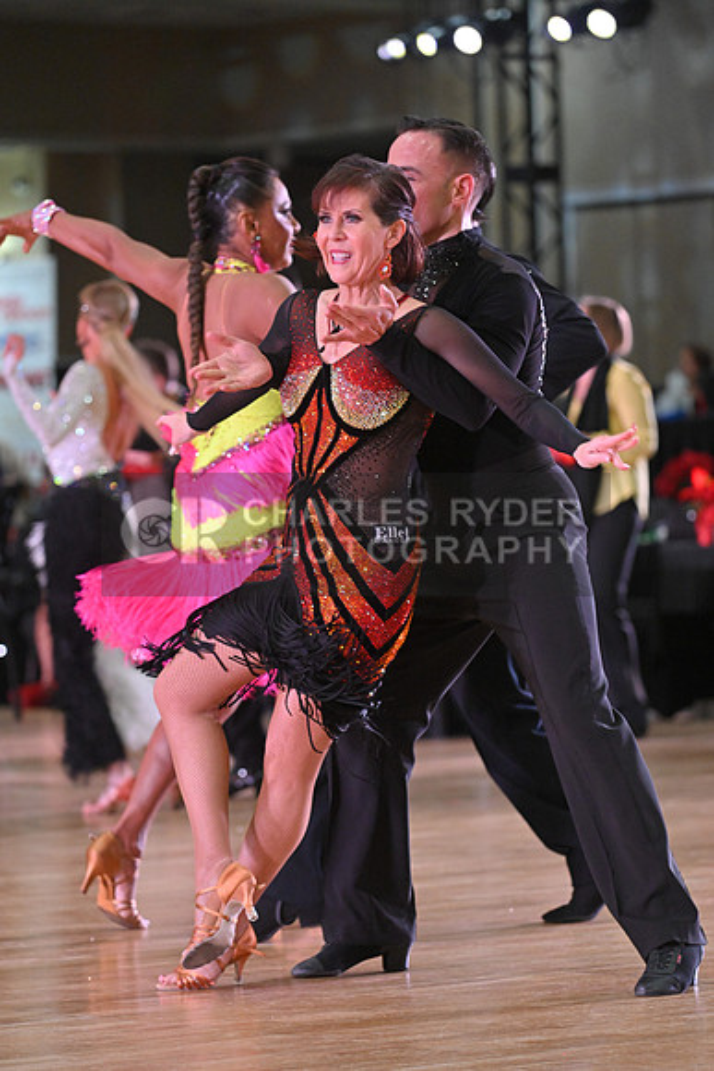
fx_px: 5351
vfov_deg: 11.4
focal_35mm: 180
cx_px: 357
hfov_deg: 7.6
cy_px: 536
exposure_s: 1/400
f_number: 5
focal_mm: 180
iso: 4000
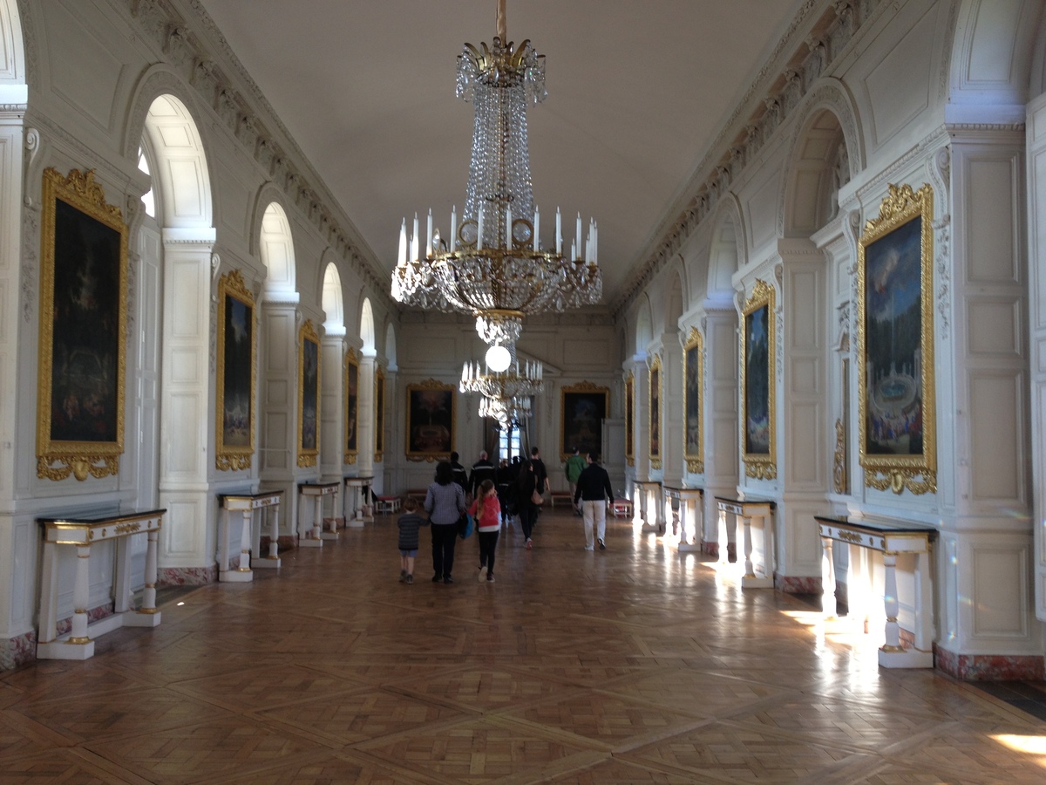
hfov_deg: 52.6
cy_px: 392
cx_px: 523
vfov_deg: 40.7
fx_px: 1058
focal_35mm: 35
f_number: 2.4
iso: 50
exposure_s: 1/40
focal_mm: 4.28
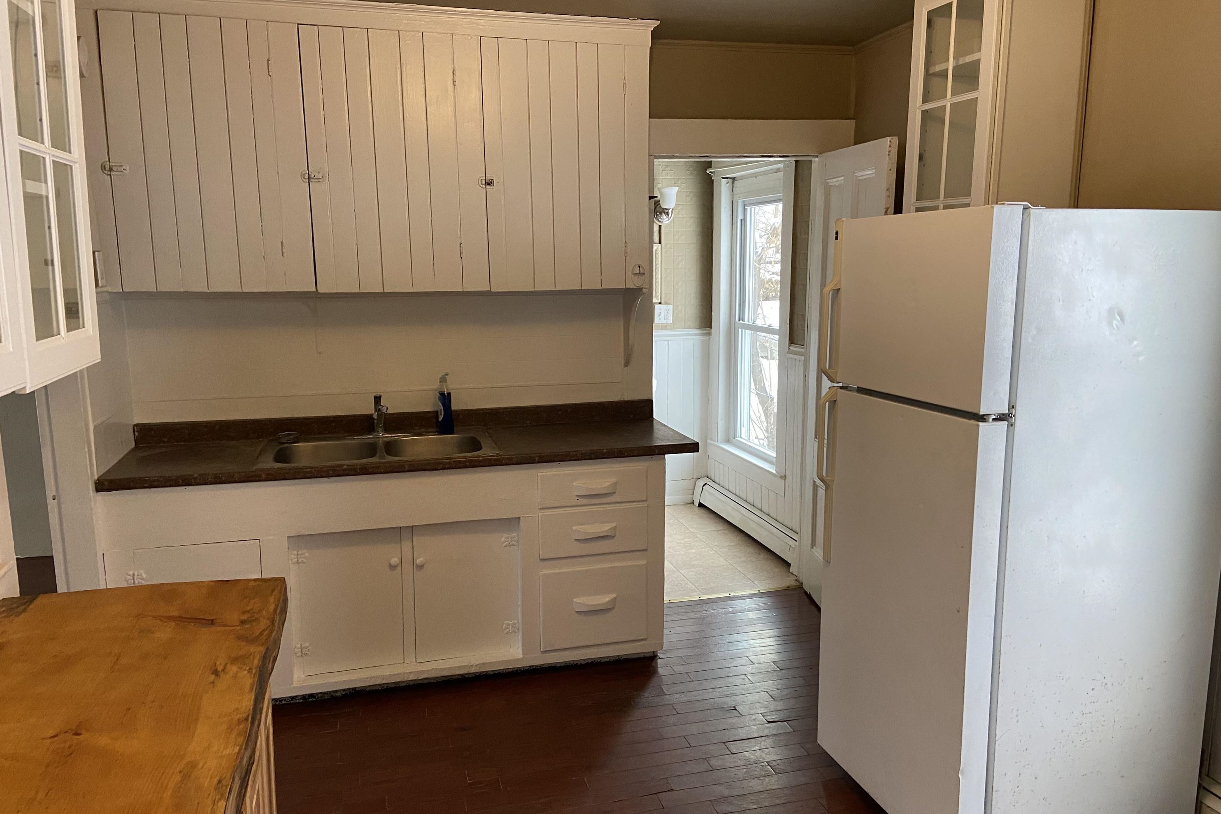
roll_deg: -0.5
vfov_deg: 46.4
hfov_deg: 65.5
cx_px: 623
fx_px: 950
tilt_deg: -10.7
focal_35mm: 28
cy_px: 435
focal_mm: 4.25
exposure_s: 1/60
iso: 200
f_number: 1.8
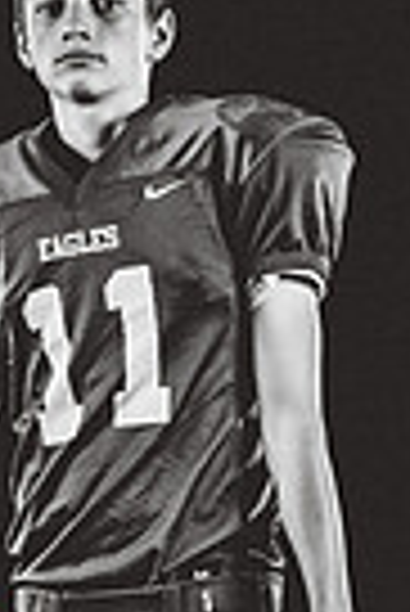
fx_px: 5009
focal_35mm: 294
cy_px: 662
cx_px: 185
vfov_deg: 7.0
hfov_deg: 4.7
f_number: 4
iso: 200
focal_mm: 89
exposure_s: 1/160
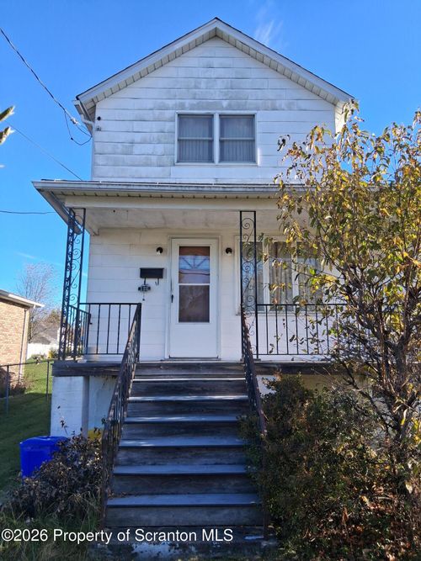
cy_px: 280
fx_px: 422
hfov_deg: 53.0
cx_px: 210
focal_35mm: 26
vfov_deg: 67.3
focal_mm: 3.98
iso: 25
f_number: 1.8
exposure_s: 1/237
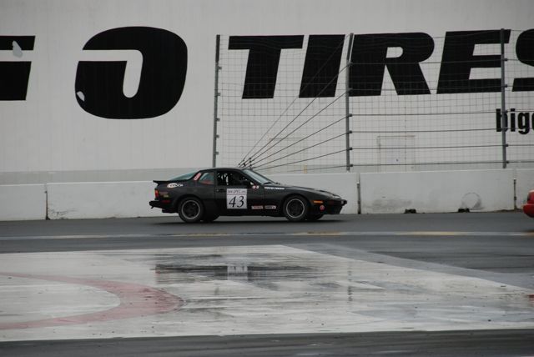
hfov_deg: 8.1
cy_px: 178
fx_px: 3786
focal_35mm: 255
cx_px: 267
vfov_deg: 5.4
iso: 220
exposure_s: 1/500
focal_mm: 170
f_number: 5.6
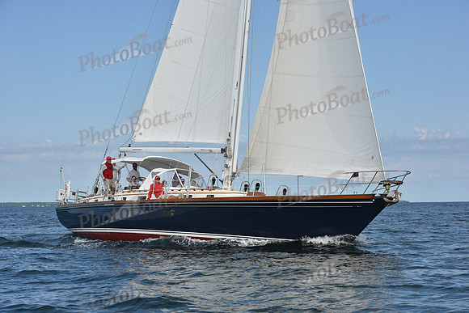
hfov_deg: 28.8
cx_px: 234
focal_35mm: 70
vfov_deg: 19.5
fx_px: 912
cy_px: 156
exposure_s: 1/1250
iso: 320
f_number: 9
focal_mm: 70
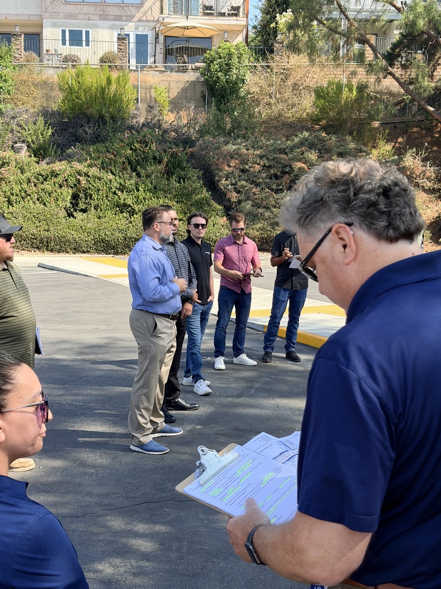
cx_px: 220
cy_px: 294
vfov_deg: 39.7
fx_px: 815
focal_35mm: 48
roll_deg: -2.0
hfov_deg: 30.3
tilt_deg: -8.4
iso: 80
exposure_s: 1/1222
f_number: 1.78
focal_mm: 6.76
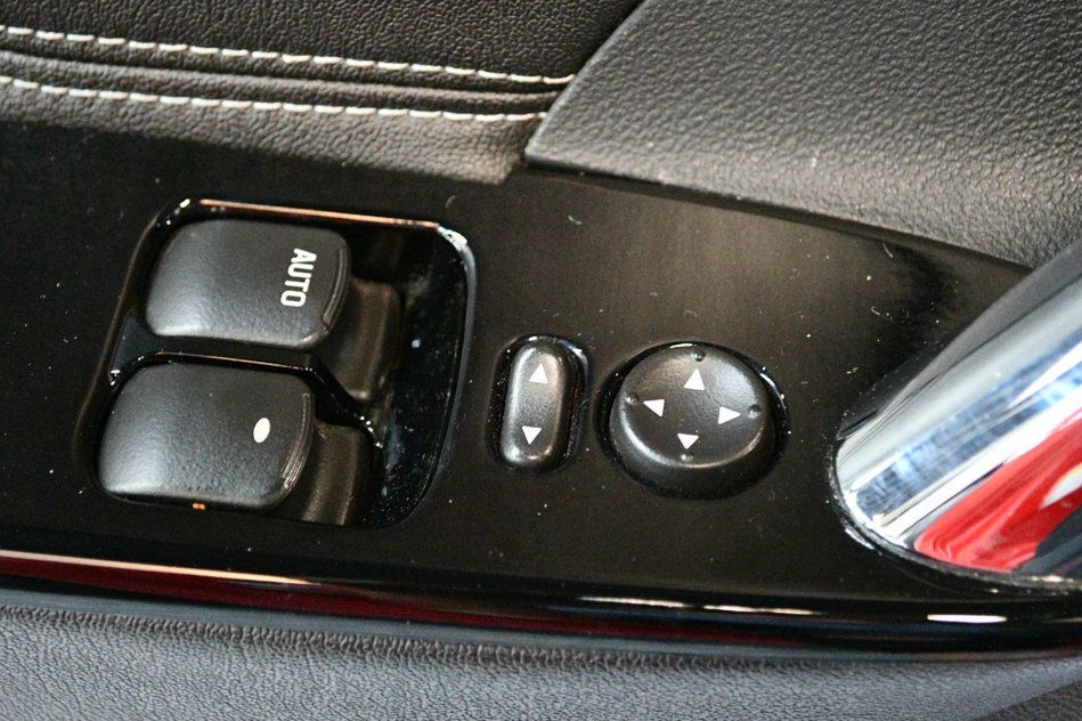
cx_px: 511
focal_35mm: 68
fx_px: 2043
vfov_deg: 20.0
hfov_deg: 29.7
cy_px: 339
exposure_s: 1/60
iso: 11400
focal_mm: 42
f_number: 5.3
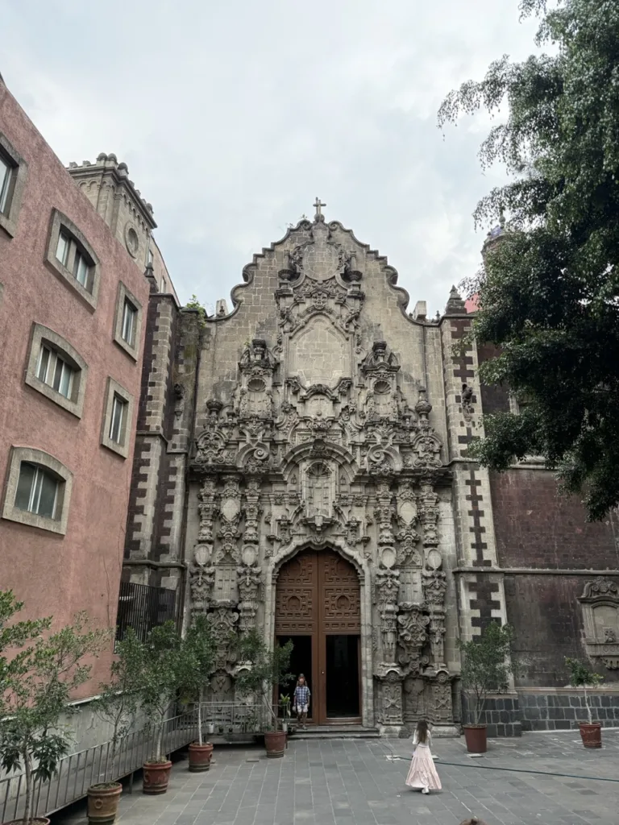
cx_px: 310
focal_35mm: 24
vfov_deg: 71.6
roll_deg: -0.7
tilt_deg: +20.6
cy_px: 412
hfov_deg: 56.8
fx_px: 572
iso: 80
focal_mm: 6.76
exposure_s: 1/510
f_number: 1.78
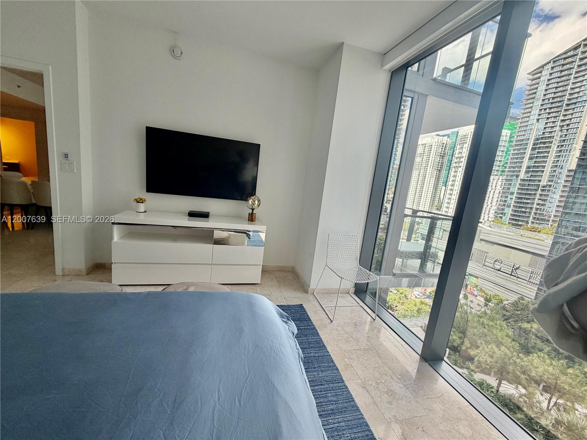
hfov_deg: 102.1
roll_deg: -6.6
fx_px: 237
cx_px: 294
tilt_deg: -9.2
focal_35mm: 14
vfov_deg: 85.7
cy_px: 220
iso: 64
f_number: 2.2
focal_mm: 2.22
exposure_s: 1/121
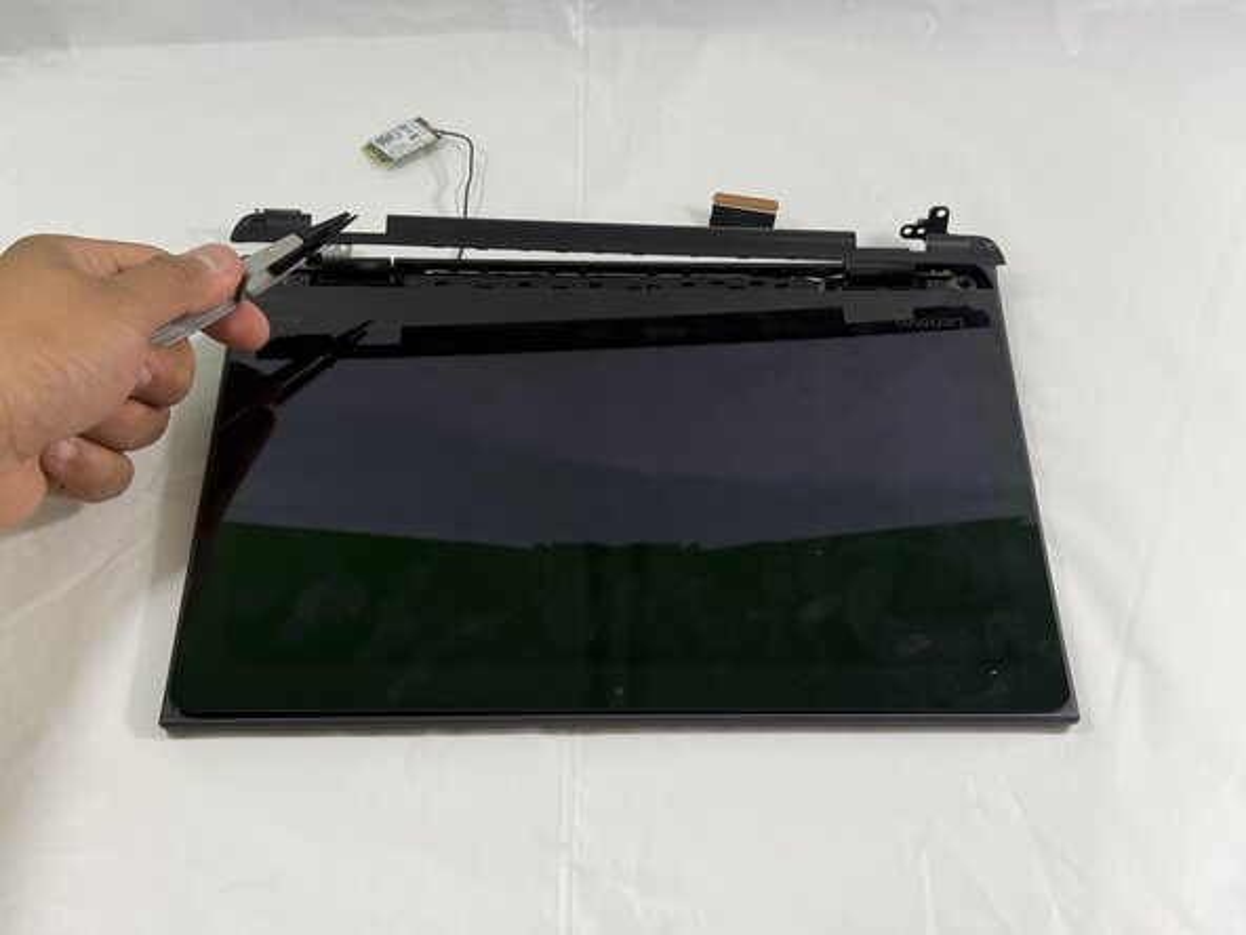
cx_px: 623
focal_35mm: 48
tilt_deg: -45.1
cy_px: 468
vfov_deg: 30.3
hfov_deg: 39.7
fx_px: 1728
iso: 80
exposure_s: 1/120
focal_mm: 6.76
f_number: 1.78
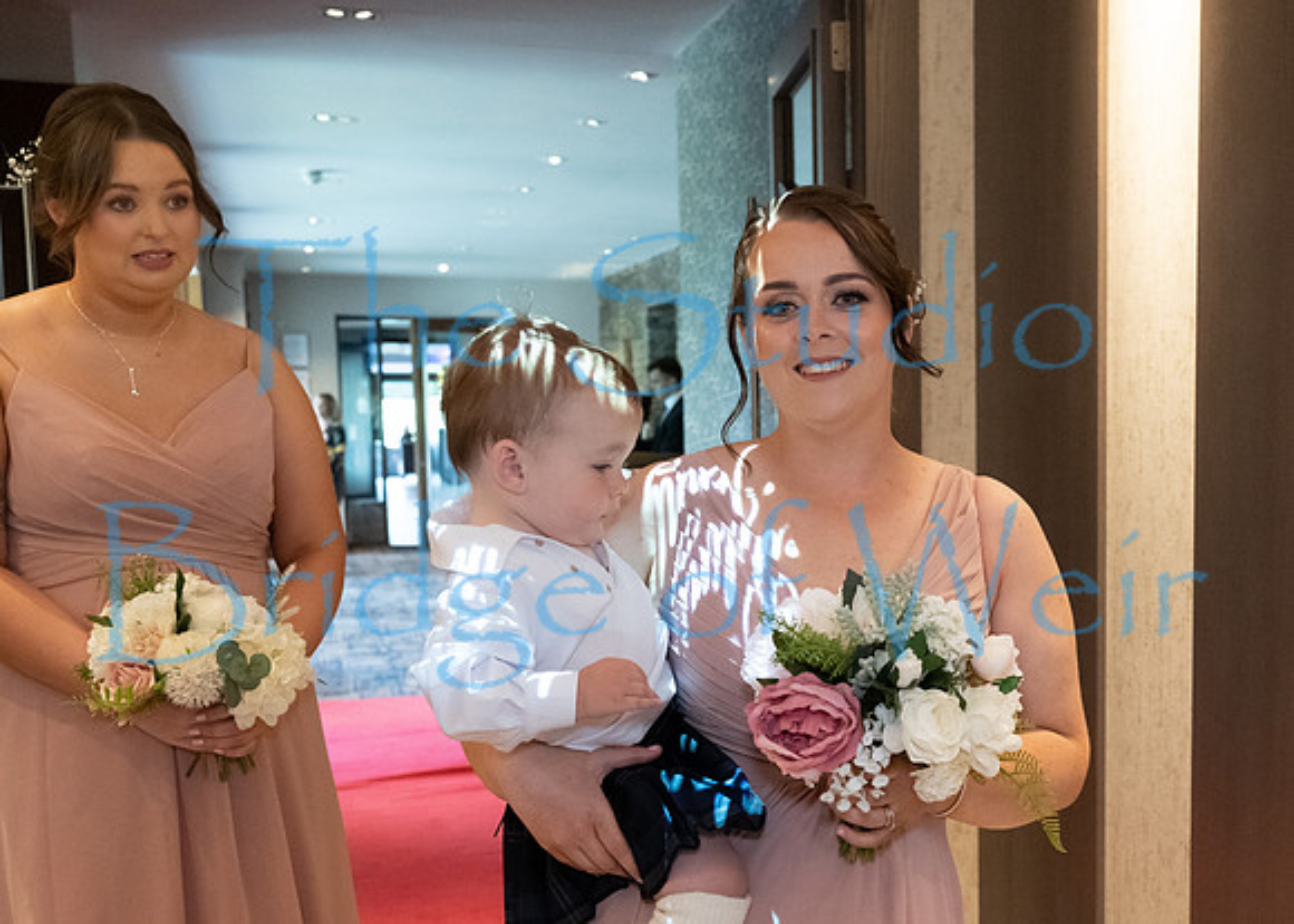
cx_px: 930
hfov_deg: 42.7
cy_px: 605
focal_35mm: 44
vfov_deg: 31.8
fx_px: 1611
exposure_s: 1/250
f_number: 5
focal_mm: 31
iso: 6400
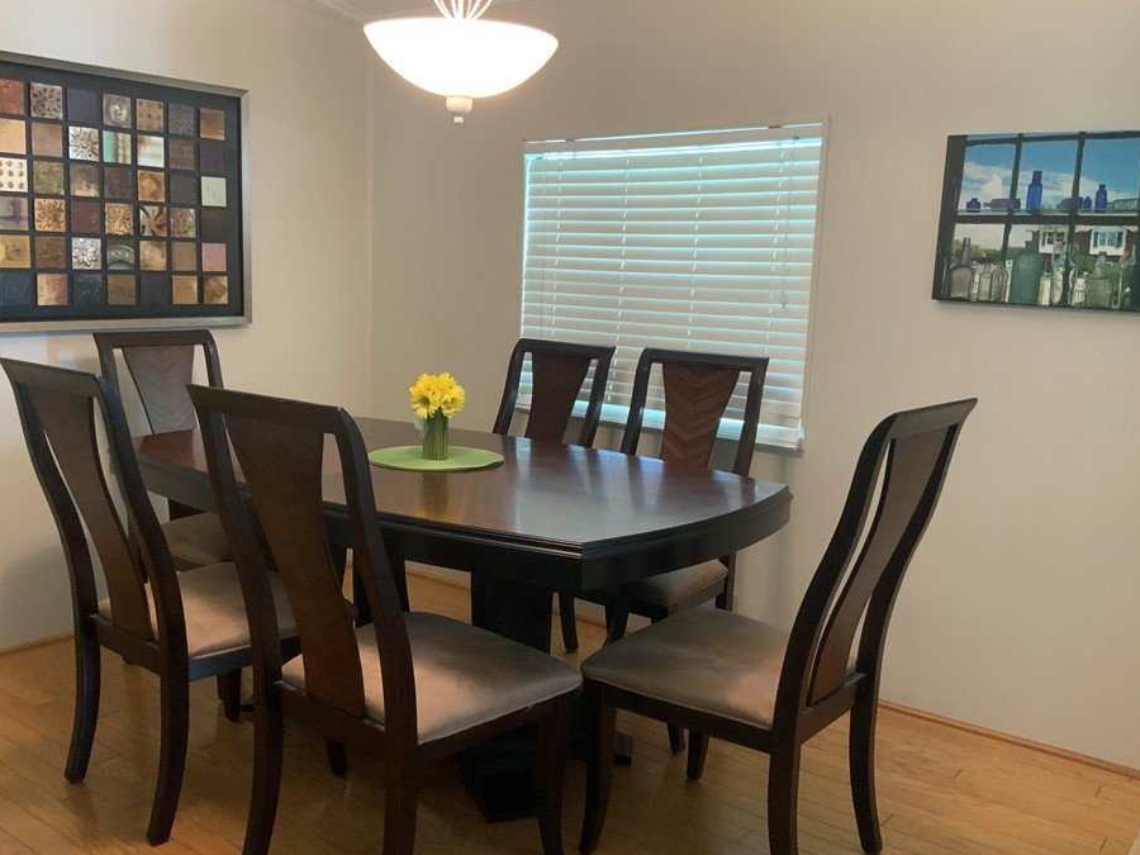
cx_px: 526
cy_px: 423
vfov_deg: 42.9
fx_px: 1087
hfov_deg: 55.3
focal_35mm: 33
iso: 200
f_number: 1.8
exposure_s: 1/60
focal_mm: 3
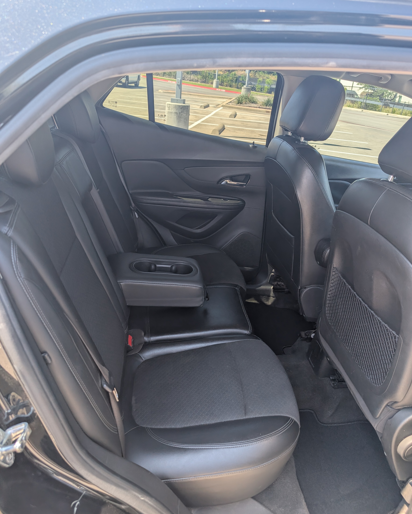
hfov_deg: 56.8
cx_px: 206
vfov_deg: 68.1
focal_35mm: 25
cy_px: 251
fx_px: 381
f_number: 1.68
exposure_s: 1/118
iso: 18
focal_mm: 6.9
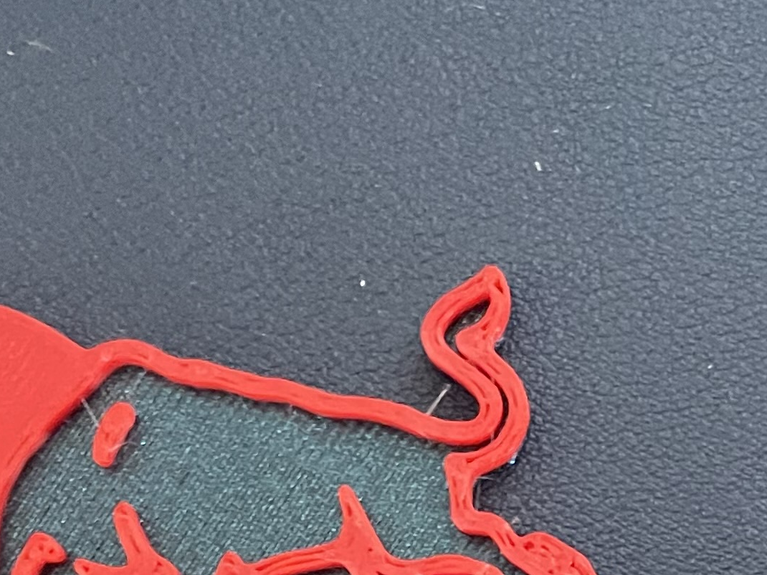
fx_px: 2171
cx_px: 576
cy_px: 979
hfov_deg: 19.9
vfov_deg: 13.7
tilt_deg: -84.9
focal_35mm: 98
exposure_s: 1/37
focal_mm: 4.2
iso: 640
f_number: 1.6
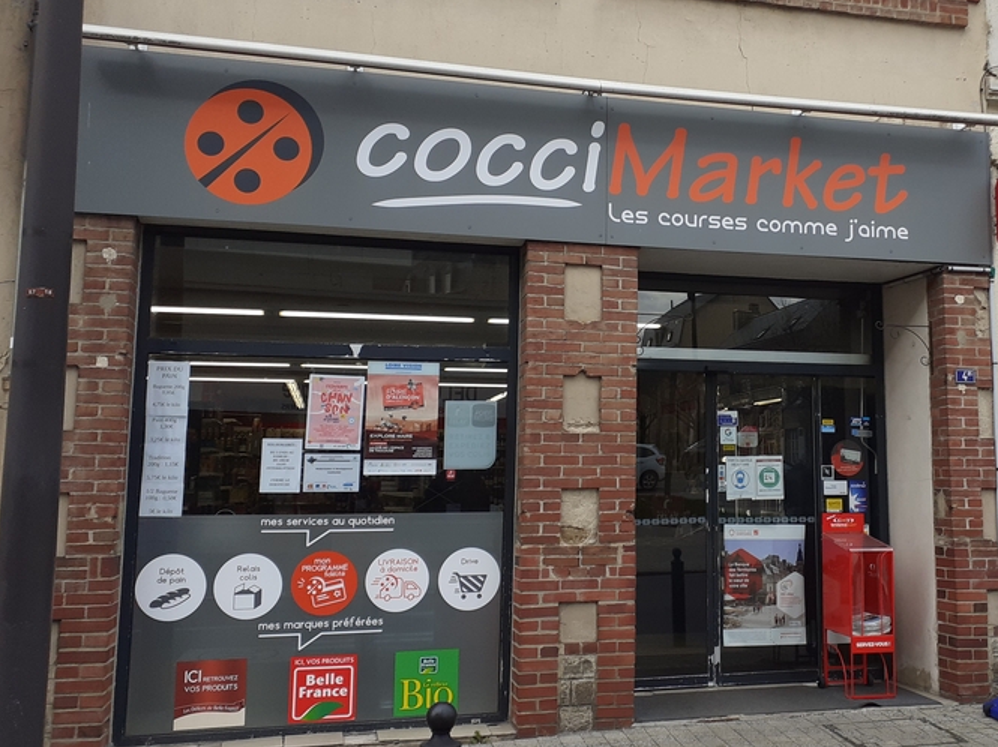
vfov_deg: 36.7
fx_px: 1124
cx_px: 675
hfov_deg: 47.0
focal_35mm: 39
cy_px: 327
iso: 40
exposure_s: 1/738
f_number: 1.9
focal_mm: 3.6
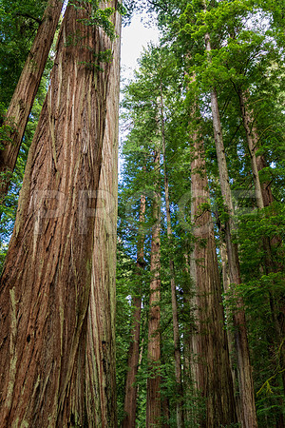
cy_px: 214
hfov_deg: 36.9
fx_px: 427
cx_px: 142
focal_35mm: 36
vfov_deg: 53.1
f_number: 2.8
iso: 250
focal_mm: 24
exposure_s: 1/160
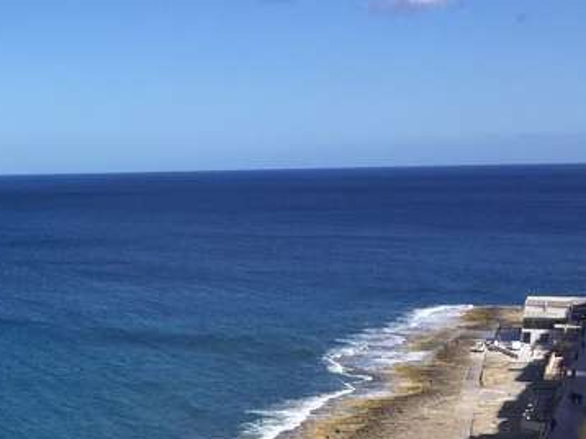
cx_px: -182
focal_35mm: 83
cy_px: 472
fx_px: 1404
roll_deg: -0.1
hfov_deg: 21.3
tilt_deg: -12.3
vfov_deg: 17.2
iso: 32
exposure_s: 1/2083
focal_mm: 4.15
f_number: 2.2
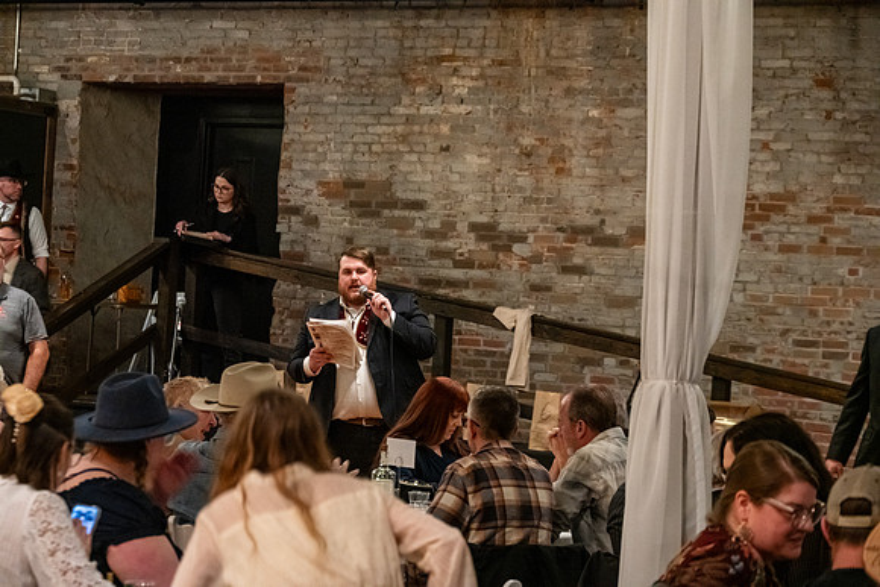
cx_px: 440
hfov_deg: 18.6
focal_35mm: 110
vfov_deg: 12.5
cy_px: 294
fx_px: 2689
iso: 6400
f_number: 6.3
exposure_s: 1/40
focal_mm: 110
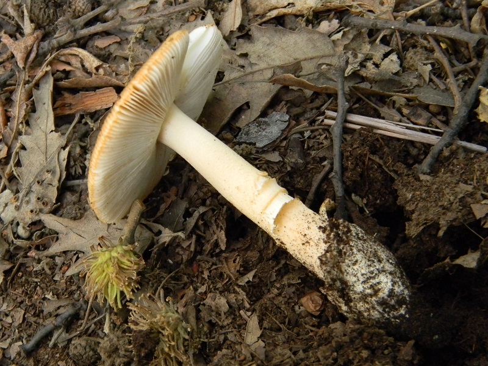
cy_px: 183
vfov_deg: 17.8
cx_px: 244
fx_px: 1170
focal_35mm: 83
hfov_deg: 23.6
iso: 400
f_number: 4.5
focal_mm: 15.1
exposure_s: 1/46.1
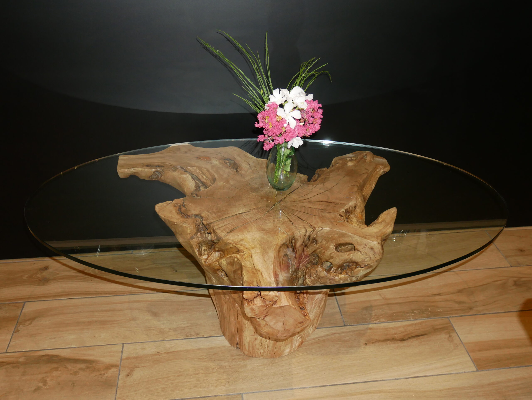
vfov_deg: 44.2
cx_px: 266
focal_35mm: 32
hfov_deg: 56.8
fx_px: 492
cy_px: 200
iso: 800
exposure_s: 1/60
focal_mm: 16
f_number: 4
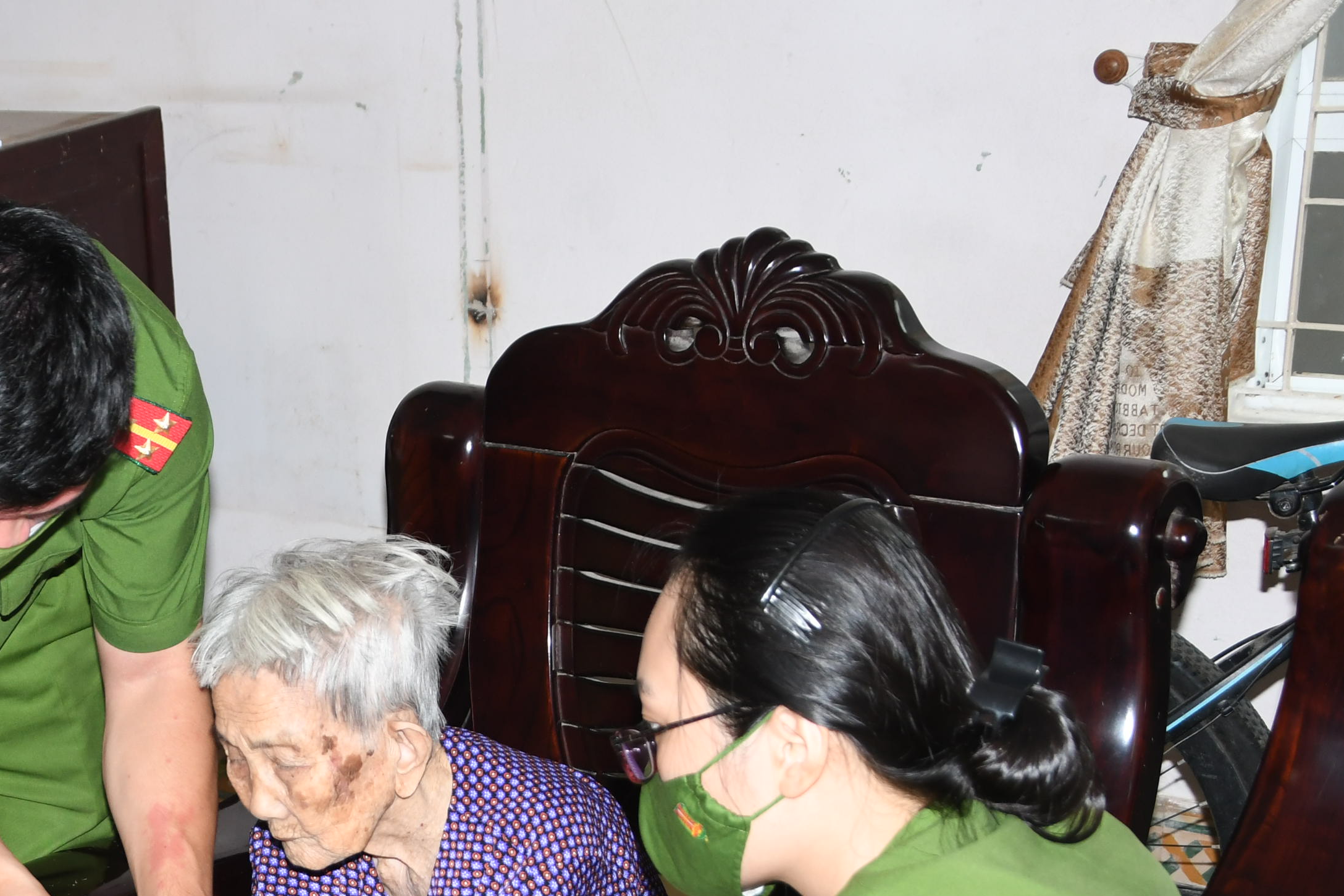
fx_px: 2686
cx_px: 93
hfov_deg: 27.0
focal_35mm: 72
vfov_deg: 18.7
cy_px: 785
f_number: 4
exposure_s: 1/200
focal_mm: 25
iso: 640
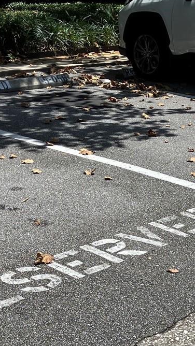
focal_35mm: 73
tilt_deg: -21.8
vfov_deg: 28.1
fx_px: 671
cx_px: 220
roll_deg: +0.1
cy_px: 294
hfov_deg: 16.0
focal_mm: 3.99
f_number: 1.8
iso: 32
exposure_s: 1/2558
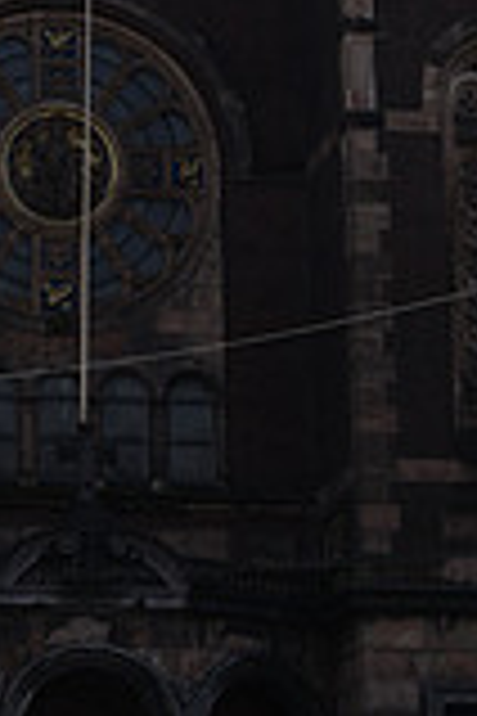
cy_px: -189
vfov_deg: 10.6
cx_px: -52
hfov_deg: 7.2
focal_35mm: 190
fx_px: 3776
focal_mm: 52
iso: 90
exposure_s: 1/320
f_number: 9
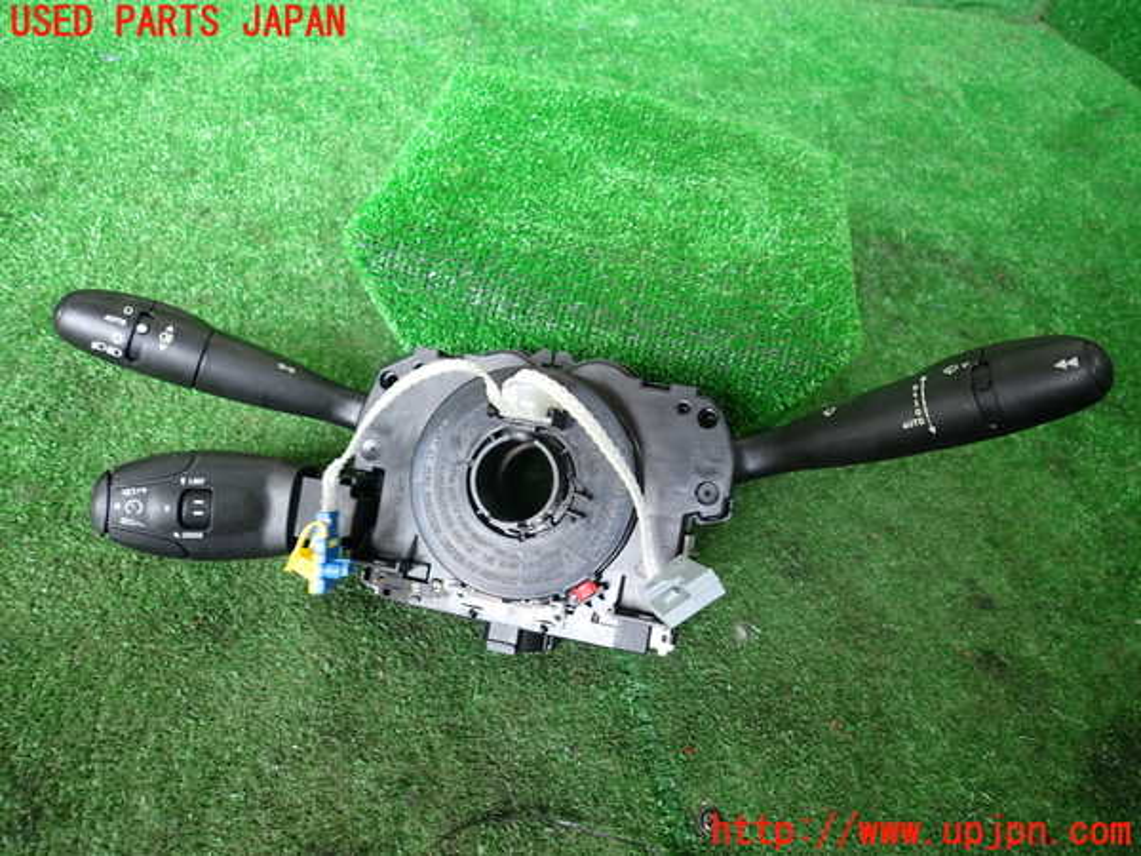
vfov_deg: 54.9
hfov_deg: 69.4
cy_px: 428
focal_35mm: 25
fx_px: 824
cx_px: 570
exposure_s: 1/40
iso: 200
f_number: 2
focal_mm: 4.5
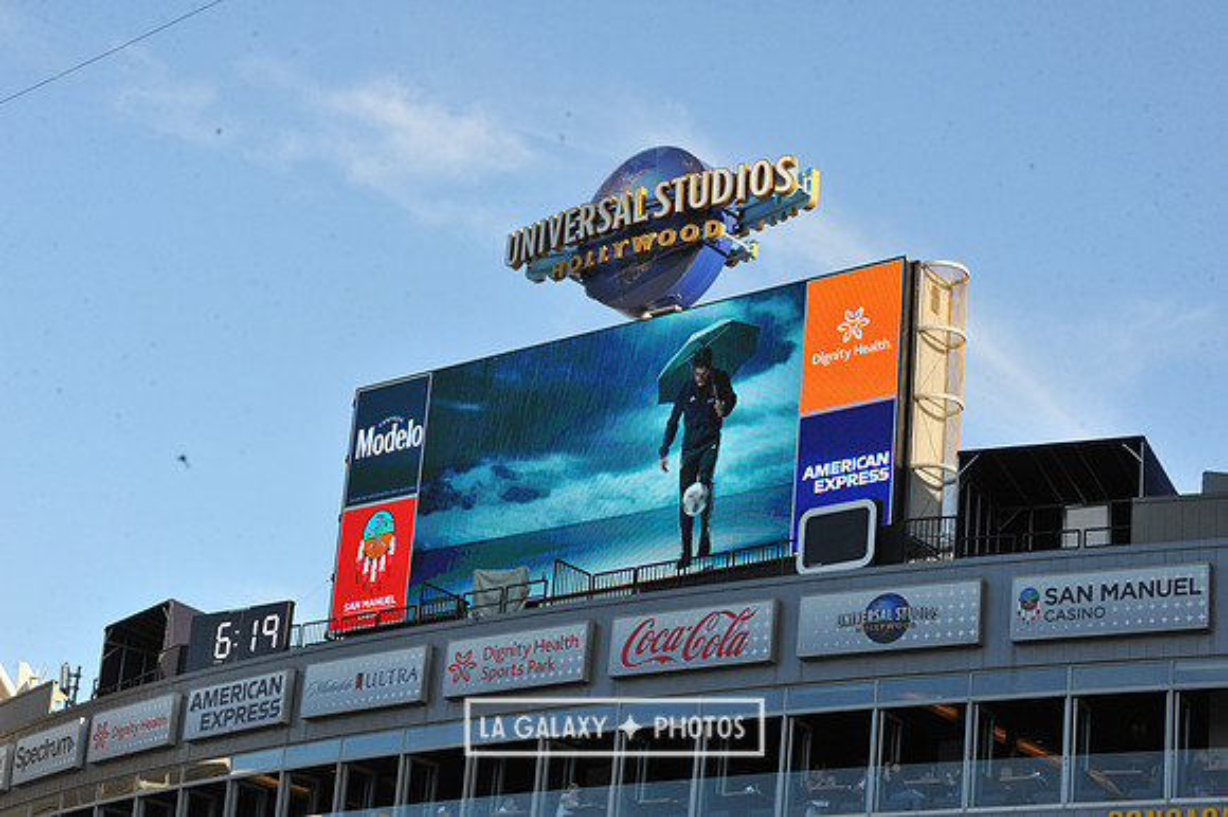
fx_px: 2795
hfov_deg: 24.8
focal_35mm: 82
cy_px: 408
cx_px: 614
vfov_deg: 16.6
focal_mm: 82
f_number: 14
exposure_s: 1/800
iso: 1600
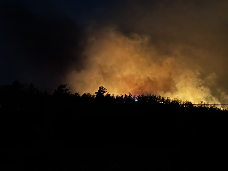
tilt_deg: +4.4
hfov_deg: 39.7
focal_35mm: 48
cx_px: 114
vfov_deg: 30.3
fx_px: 316
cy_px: 86
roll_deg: -1.0
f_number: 1.78
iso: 400
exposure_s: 1/5
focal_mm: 6.76
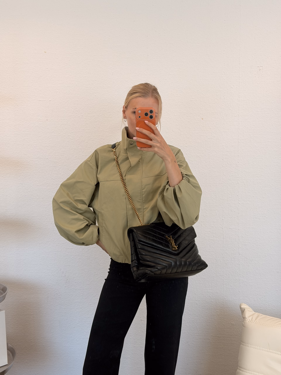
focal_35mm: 48
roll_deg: +0.5
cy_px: 188
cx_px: 140
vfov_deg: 39.7
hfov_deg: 30.3
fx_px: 520
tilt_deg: -11.5
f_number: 1.78
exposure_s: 1/129
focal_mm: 6.76
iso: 50
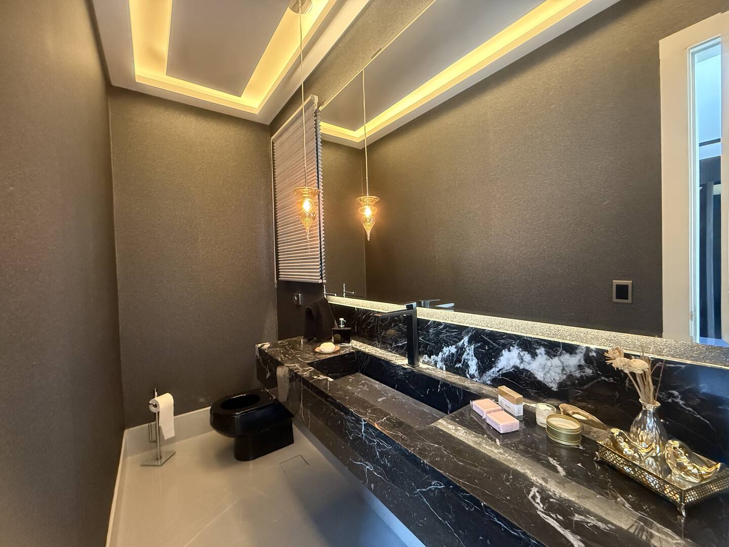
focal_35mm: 14
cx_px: 364
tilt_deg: -1.1
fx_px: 295
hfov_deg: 102.1
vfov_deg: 85.7
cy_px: 274
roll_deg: +1.8
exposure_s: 1/60
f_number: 2.2
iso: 1000
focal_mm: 2.22
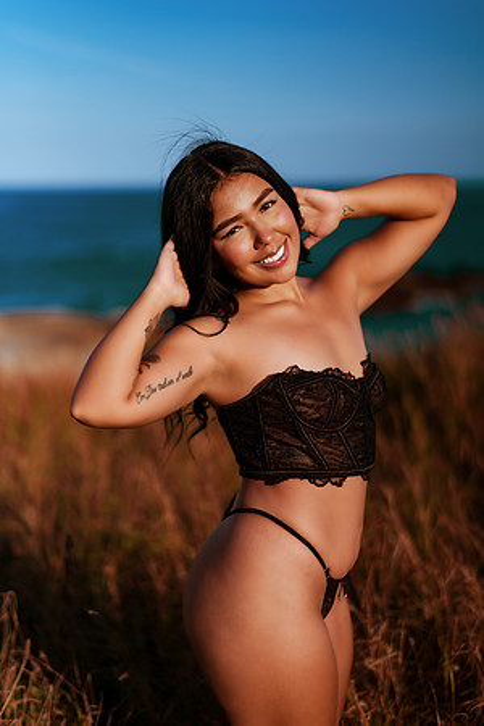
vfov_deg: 34.5
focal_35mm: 58
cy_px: 363
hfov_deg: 23.4
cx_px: 242
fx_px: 1170
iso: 100
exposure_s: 1/8000
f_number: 1.4
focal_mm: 58
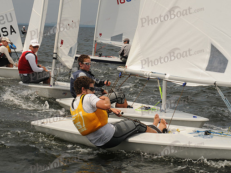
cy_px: 87
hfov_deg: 14.6
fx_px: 902
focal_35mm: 135
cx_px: 117
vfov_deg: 11.0
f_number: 11
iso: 200
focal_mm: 82
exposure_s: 1/500
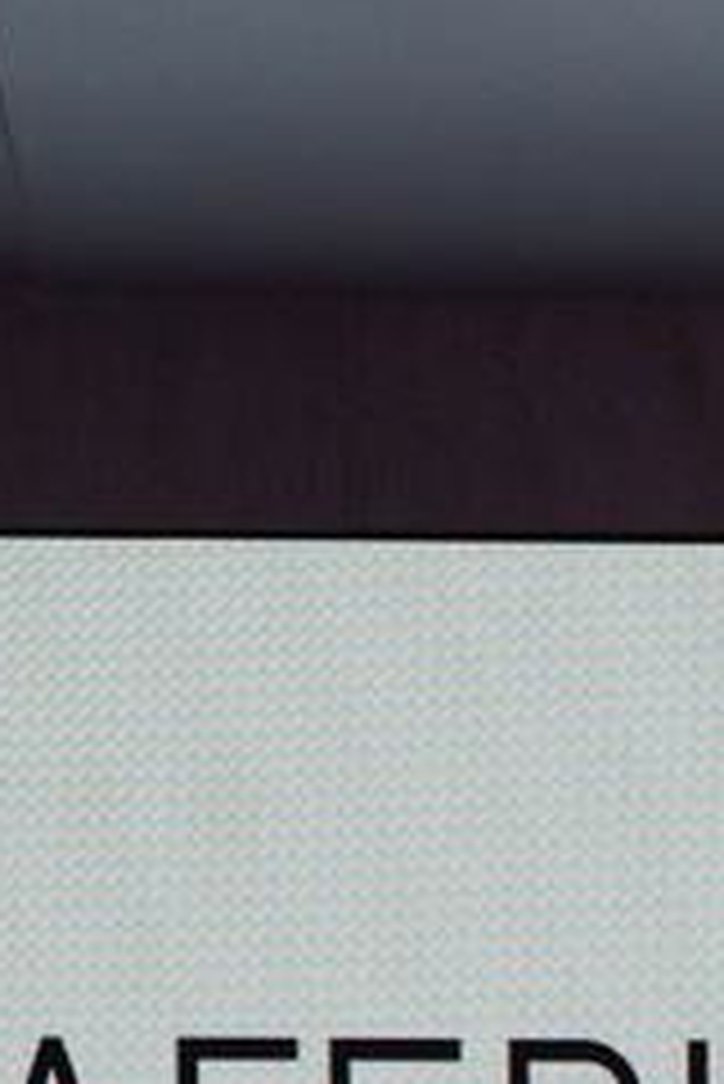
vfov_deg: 5.5
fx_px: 10241
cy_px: 3688
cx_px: 1560
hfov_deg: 4.0
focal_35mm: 340
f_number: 6.3
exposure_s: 1/125
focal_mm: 32
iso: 250
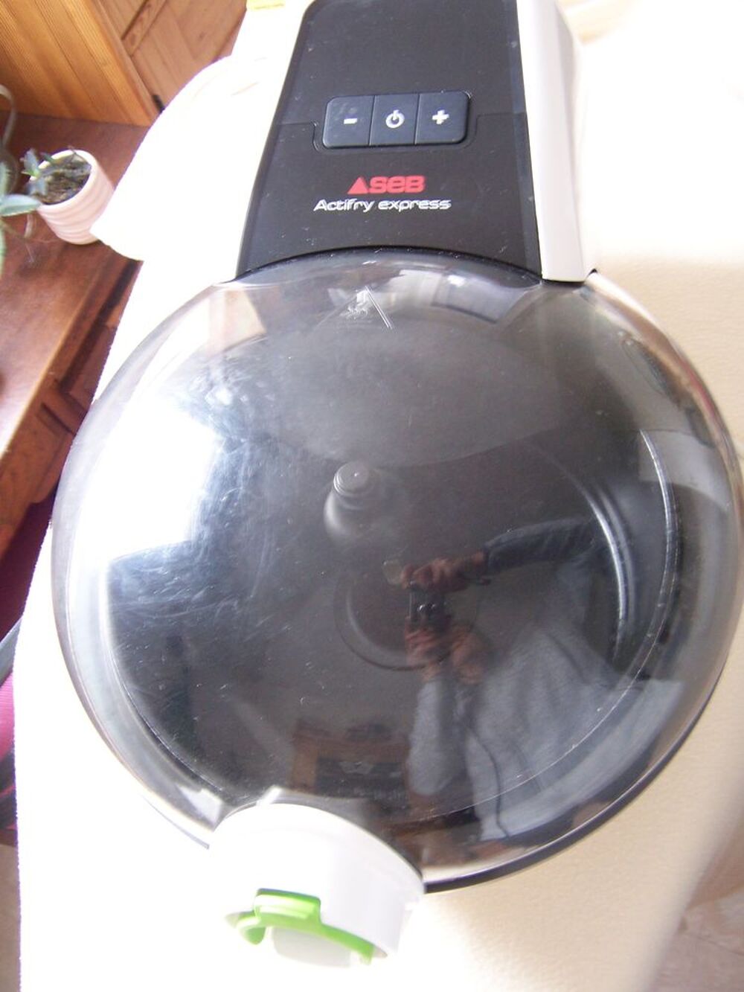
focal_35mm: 33
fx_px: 946
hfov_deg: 43.0
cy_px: 496
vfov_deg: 55.3
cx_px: 372
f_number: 3.4
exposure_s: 1/8
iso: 140
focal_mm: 5.5
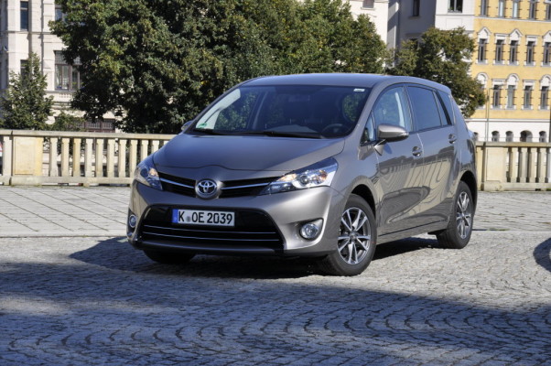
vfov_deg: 13.0
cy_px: 183
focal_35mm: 105
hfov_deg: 19.5
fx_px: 1605
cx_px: 276
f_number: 9
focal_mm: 70
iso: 200
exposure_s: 1/320
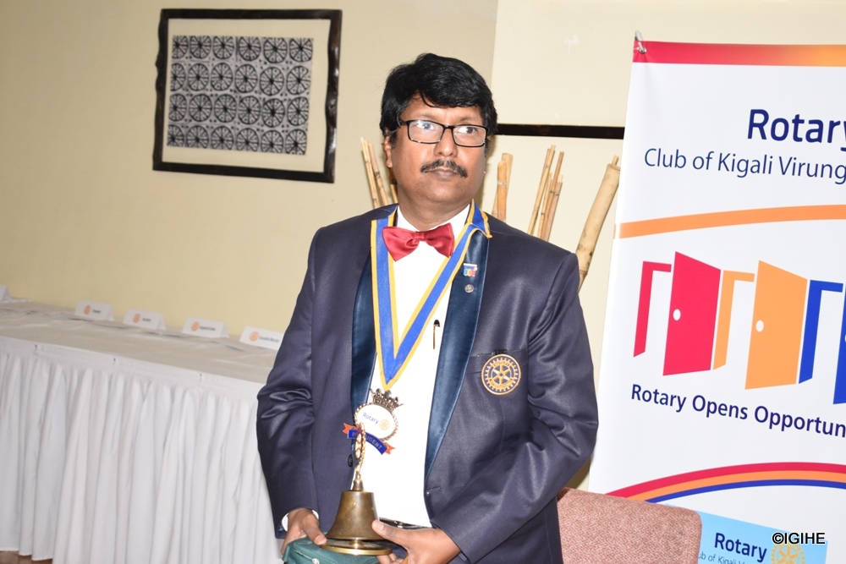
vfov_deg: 18.9
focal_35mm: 72
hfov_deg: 28.1
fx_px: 1692
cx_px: 423
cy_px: 282
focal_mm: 48
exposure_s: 1/200
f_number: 5.3
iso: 500
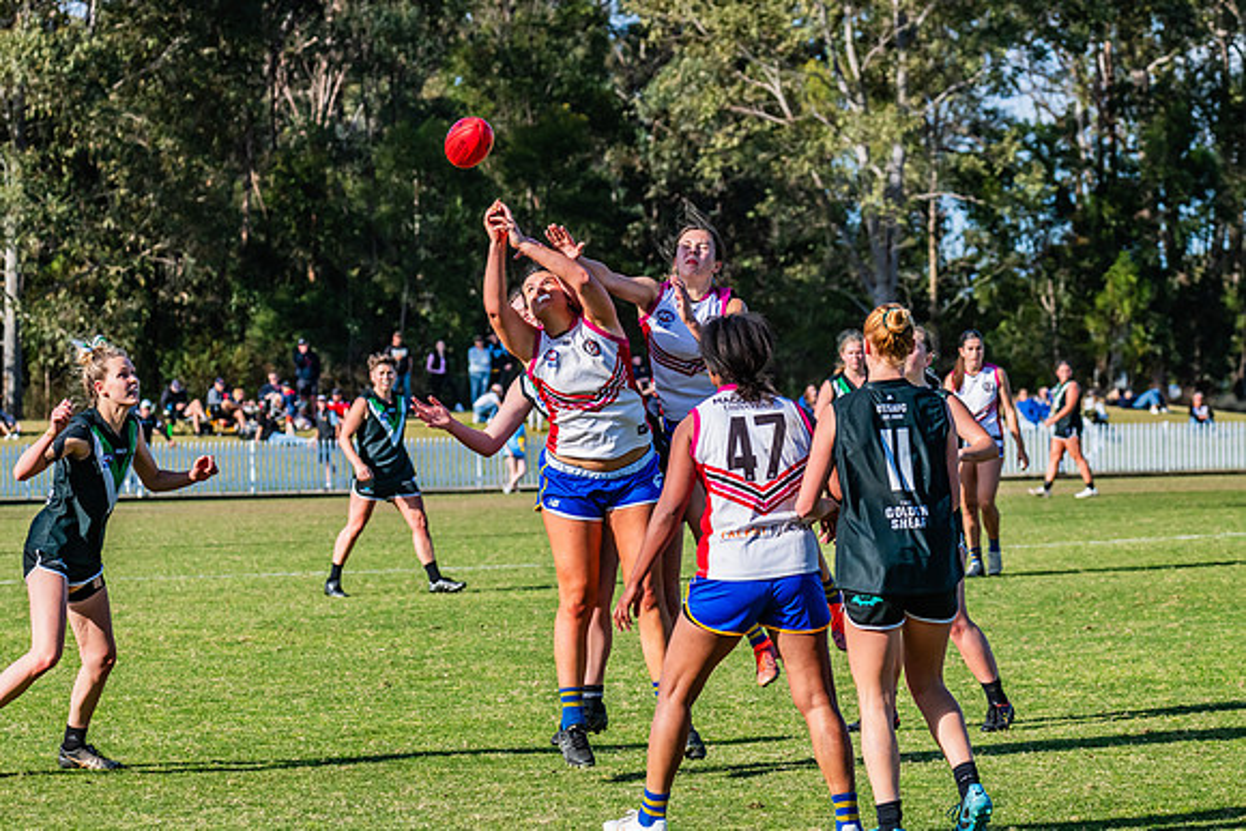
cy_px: 396
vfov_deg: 7.6
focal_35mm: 181
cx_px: 660
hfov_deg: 11.3
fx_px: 6276
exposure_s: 1/1600
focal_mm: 170
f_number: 9
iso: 800
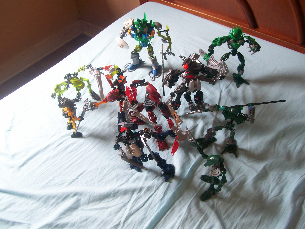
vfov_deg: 39.7
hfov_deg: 51.4
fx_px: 317
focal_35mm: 36
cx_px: 152
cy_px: 114
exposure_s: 1/33.6
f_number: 2.7
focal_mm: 6
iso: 80
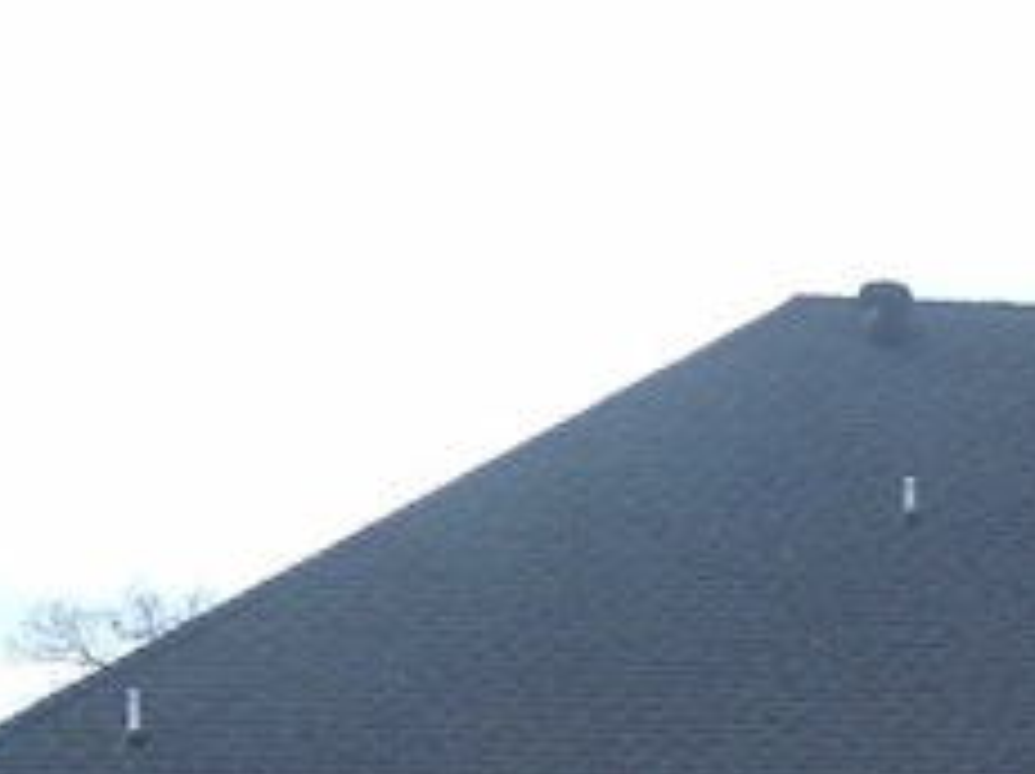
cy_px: 1413
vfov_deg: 11.7
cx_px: 1166
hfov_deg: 16.4
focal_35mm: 116
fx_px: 3465
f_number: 3.5
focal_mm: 4.6
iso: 80
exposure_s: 1/500
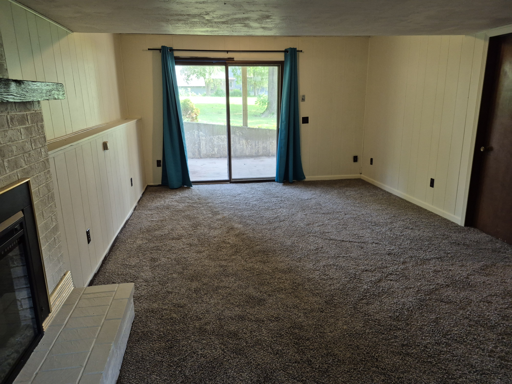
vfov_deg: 58.9
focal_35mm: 23
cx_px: 256
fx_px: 340
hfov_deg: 73.9
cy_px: 192
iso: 320
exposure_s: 1/120
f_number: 1.8
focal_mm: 5.4
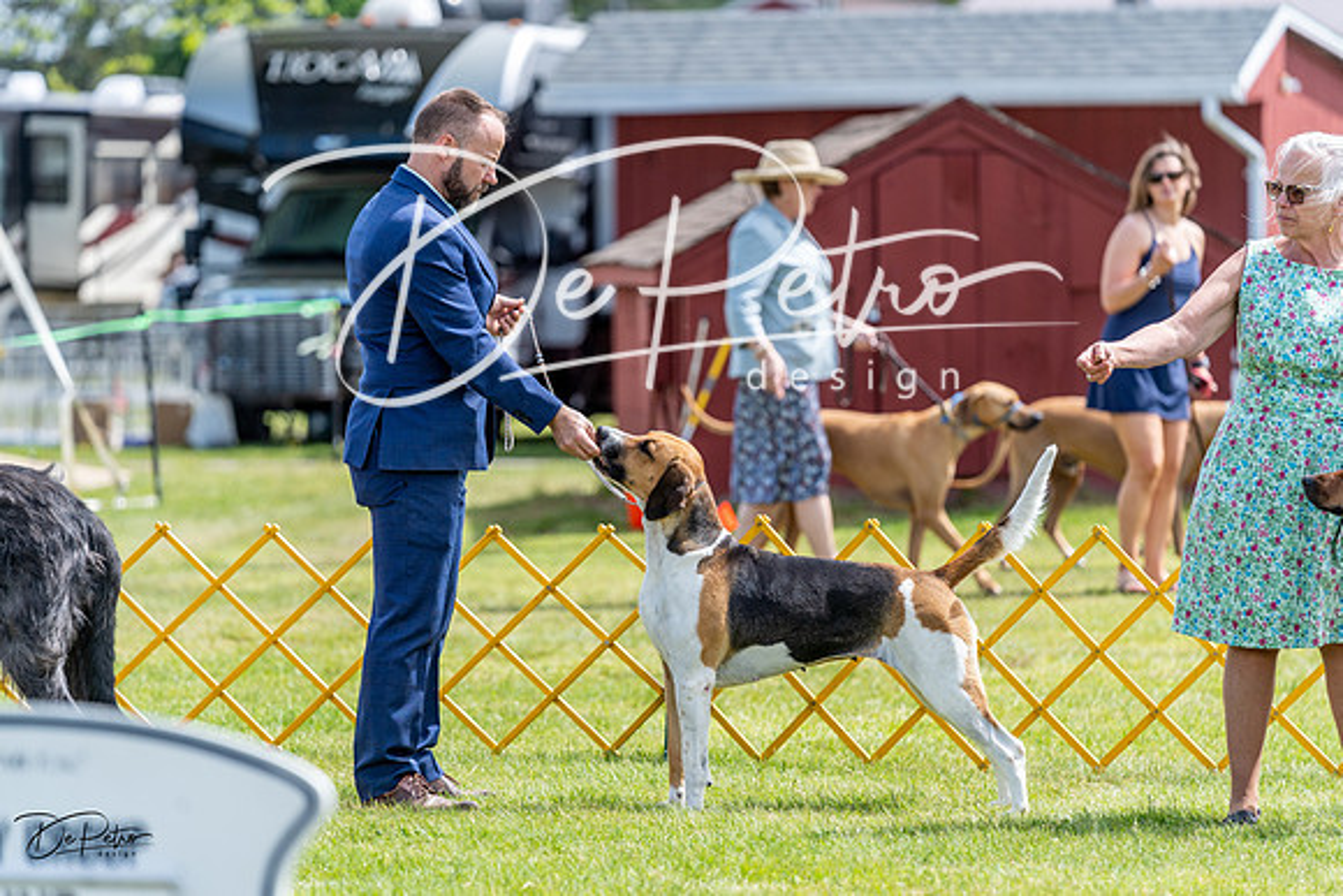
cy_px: 448
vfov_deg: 7.4
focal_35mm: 186
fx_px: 6940
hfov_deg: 11.1
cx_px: 672
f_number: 3.5
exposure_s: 1/1000
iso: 125
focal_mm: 186
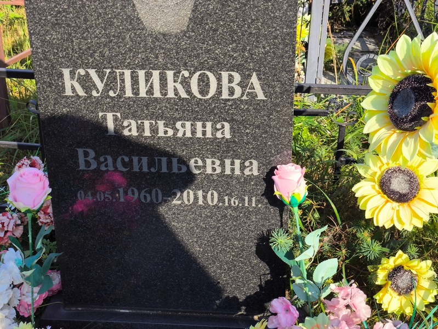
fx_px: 633
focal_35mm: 50
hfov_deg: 38.2
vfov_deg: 29.1
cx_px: 219
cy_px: 164
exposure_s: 1/1158
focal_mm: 4.71
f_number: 1.7
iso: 50
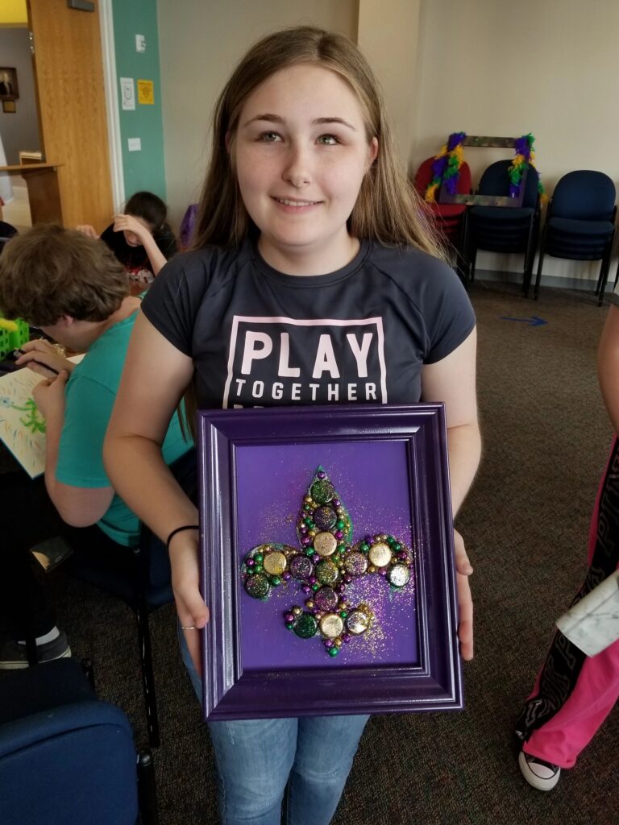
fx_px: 620
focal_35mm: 26
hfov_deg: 53.1
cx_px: 310
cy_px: 412
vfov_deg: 67.3
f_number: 1.7
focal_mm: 4.25
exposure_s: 1/120
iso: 80
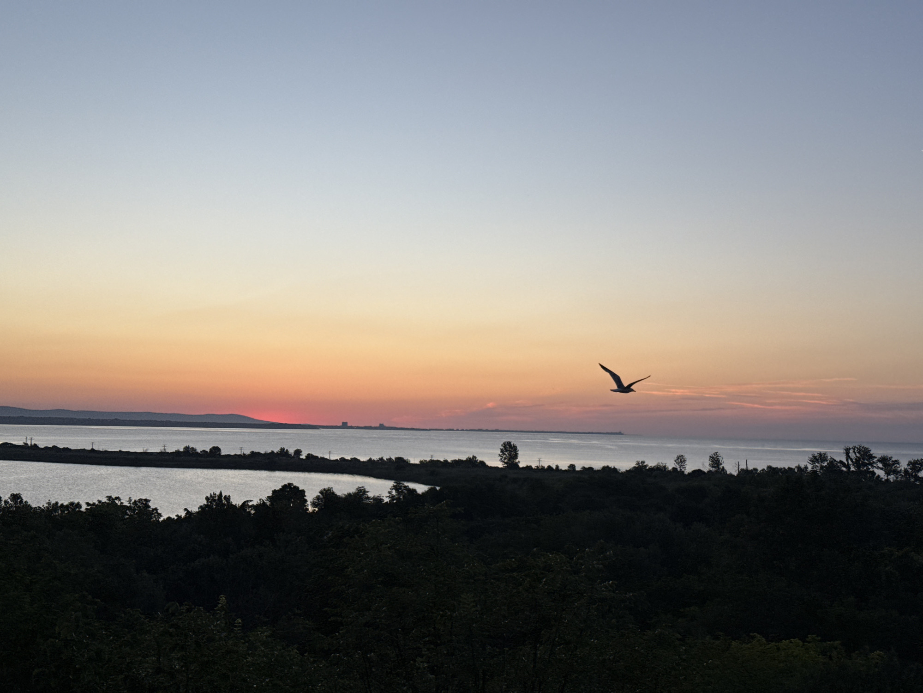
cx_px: 462
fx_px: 1280
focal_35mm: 48
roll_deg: -1.0
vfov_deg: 30.3
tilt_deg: +2.6
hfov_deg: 39.7
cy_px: 346
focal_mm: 6.76
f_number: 1.78
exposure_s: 1/865
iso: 64
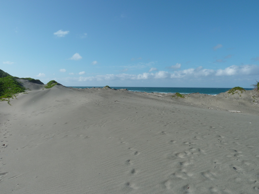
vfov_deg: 54.9
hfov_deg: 69.4
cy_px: 97
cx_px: 130
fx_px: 187
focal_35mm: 25
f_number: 5.6
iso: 80
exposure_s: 1/400
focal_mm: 4.1
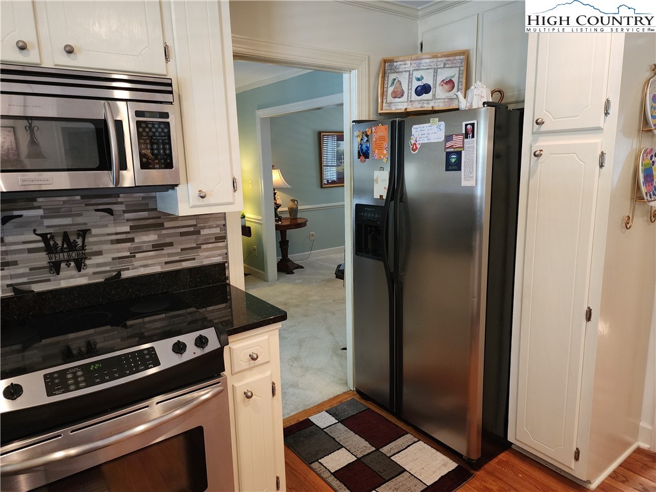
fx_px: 436
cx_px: 328
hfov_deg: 73.9
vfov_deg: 58.9
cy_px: 246
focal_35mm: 23
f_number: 1.8
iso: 500
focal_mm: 6.4
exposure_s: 1/120
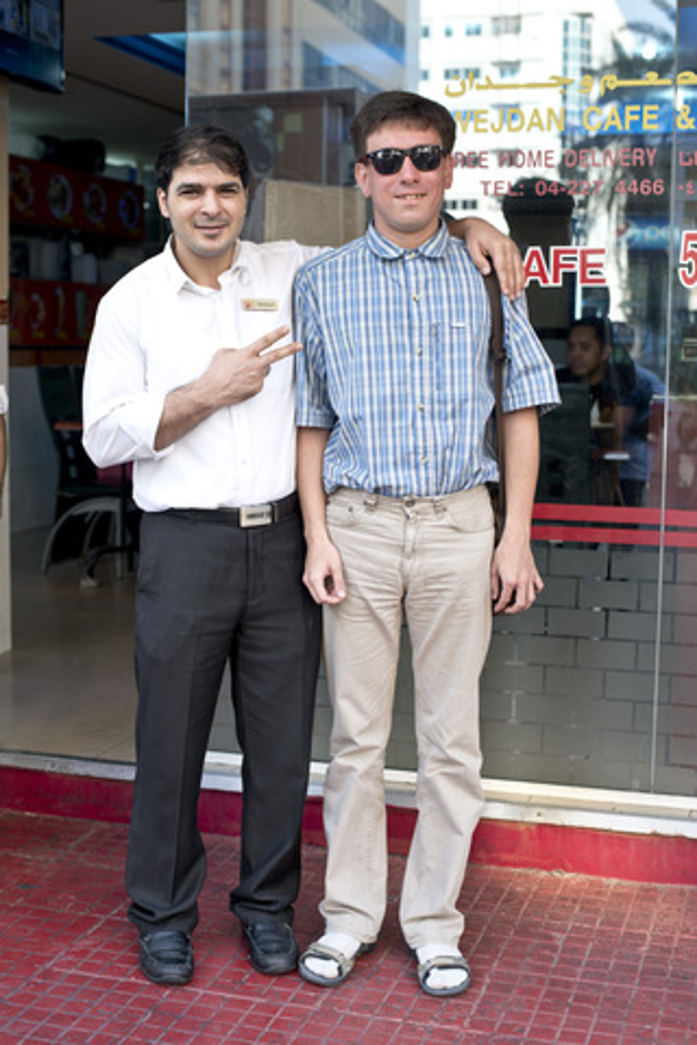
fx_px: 1452
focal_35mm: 50
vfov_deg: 39.6
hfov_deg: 27.0
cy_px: 522
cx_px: 348
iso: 320
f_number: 4
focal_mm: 50
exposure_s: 1/200
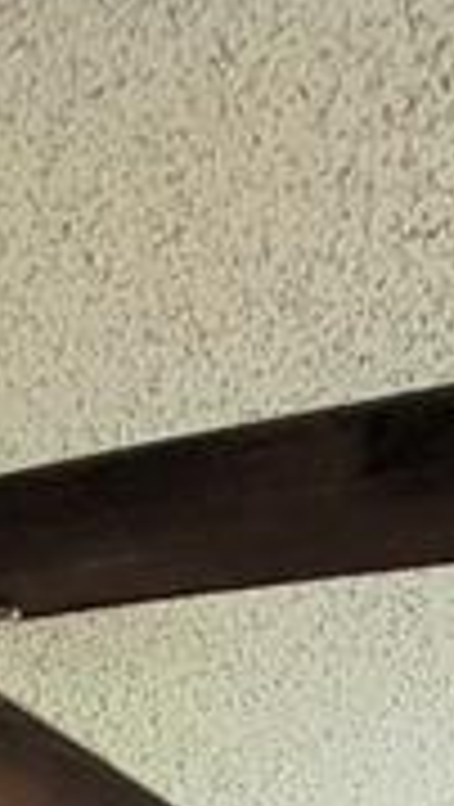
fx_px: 2028
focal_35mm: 95
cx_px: 180
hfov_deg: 12.8
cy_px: 2513
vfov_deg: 11.0
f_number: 2.2
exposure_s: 1/59
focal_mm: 2.2
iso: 200
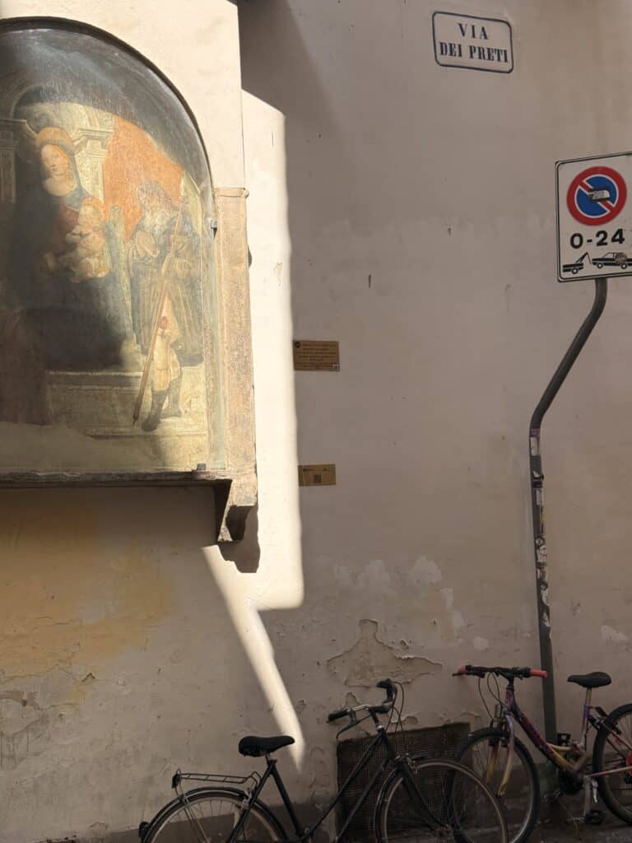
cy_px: 422
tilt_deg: +5.0
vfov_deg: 39.7
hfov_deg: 30.3
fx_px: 1168
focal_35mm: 48
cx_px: 316
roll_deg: +3.5
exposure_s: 1/2494
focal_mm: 6.76
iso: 100
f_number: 1.78
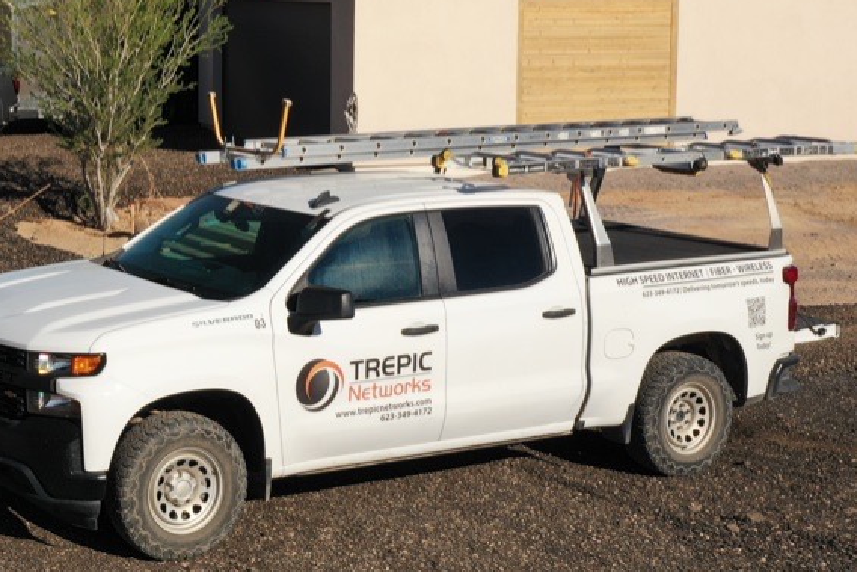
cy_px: 128
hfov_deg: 28.2
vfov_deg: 19.6
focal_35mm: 69
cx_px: 104
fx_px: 1643
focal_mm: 10.26
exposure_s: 1/50
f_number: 8
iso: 100
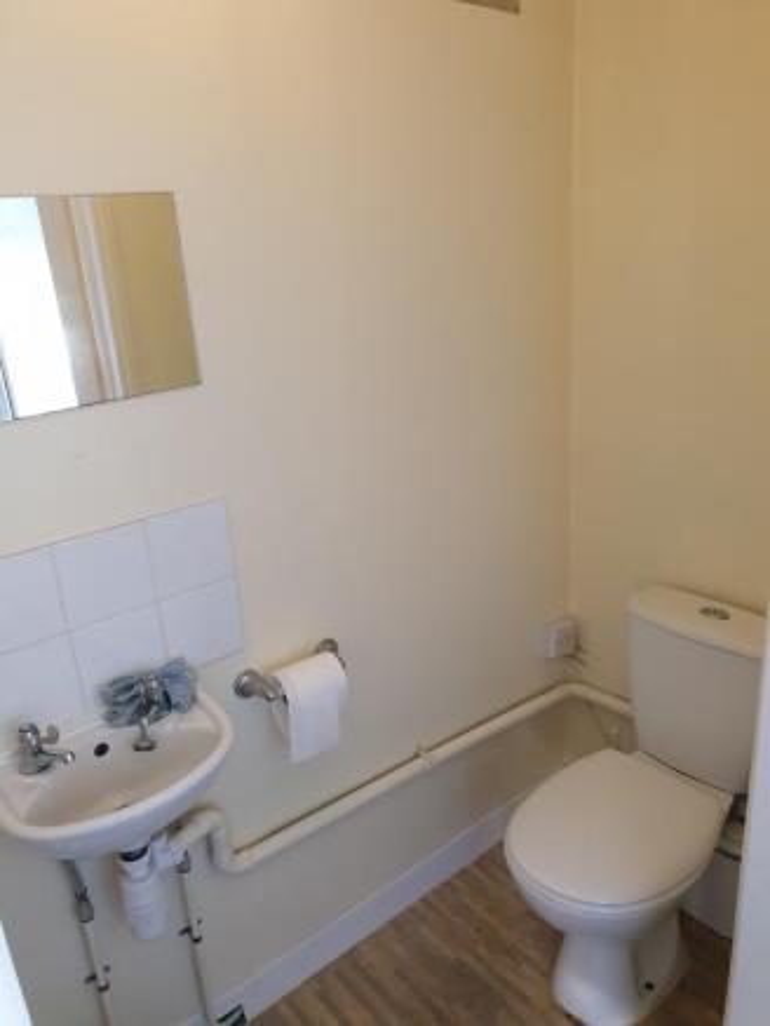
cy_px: 513
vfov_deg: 67.3
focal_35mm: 26
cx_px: 385
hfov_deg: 53.1
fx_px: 771
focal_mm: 4.3
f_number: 2.4
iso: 320
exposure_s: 1/33
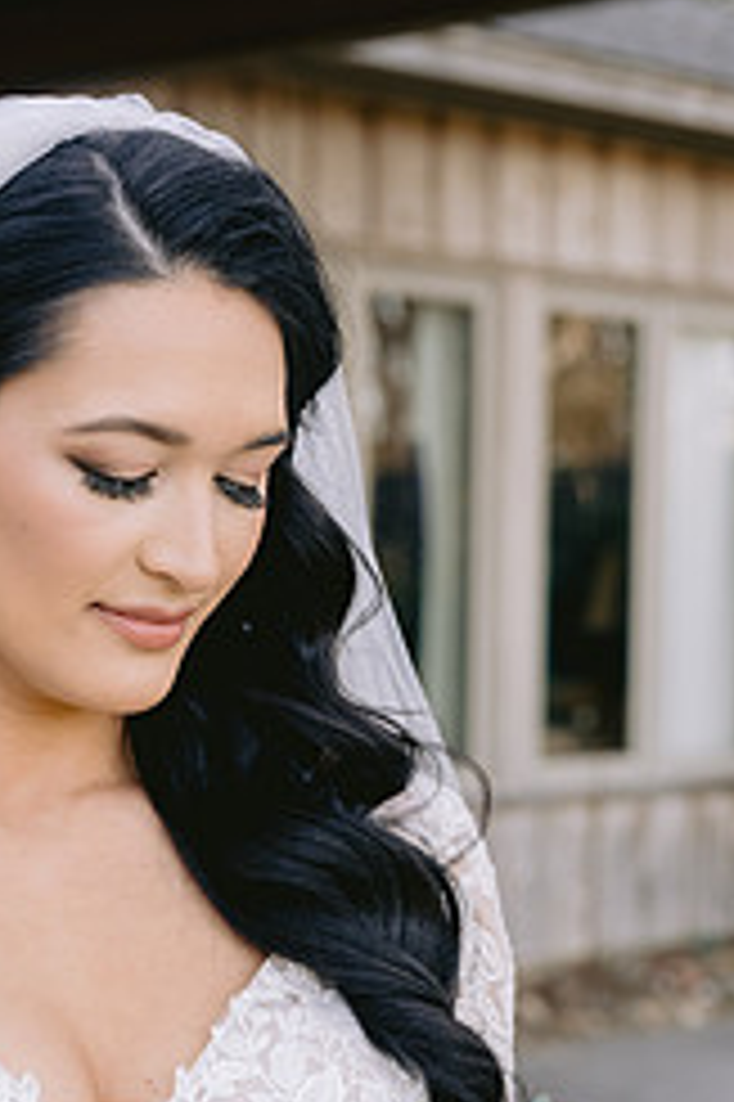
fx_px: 2817
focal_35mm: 92
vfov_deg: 21.8
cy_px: 904
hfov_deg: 14.8
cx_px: 306
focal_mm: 50
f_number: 4
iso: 400
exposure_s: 1/200
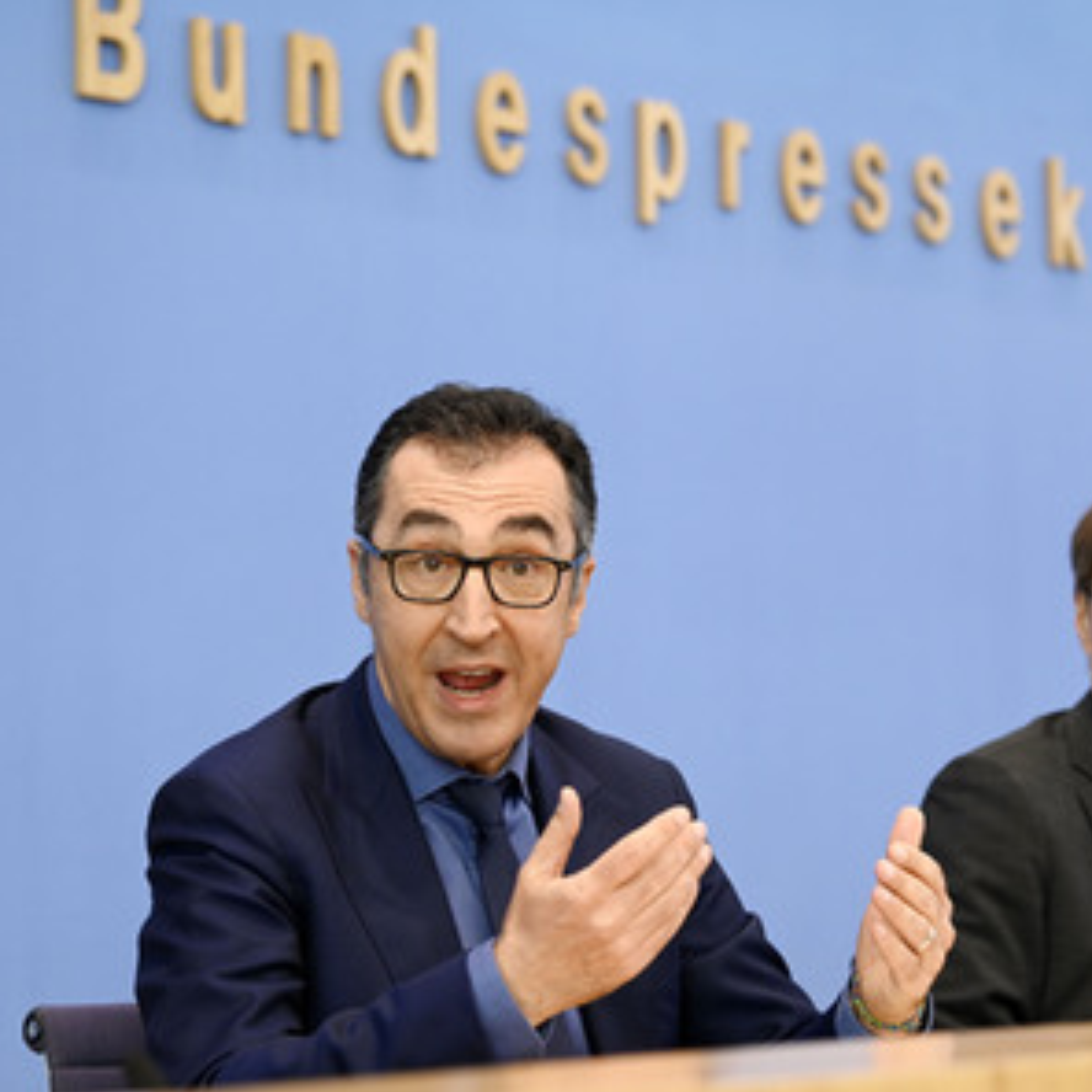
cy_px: 542
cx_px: 736
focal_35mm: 106
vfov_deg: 16.4
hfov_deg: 16.4
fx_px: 3783
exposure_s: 1/1000
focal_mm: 82
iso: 2000
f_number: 4
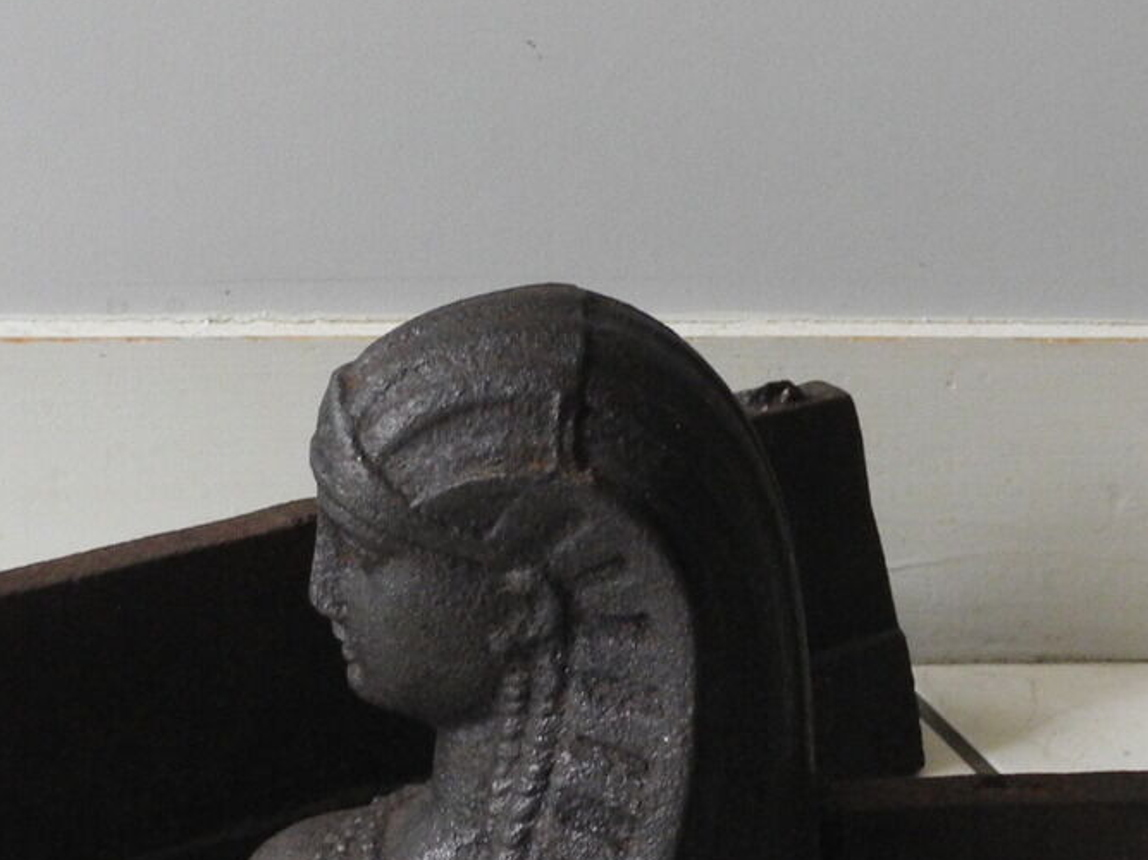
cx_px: 671
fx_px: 2785
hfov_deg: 23.3
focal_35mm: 84
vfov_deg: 17.4
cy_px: 702
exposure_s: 1/3.6
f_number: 2.8
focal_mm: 6
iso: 400
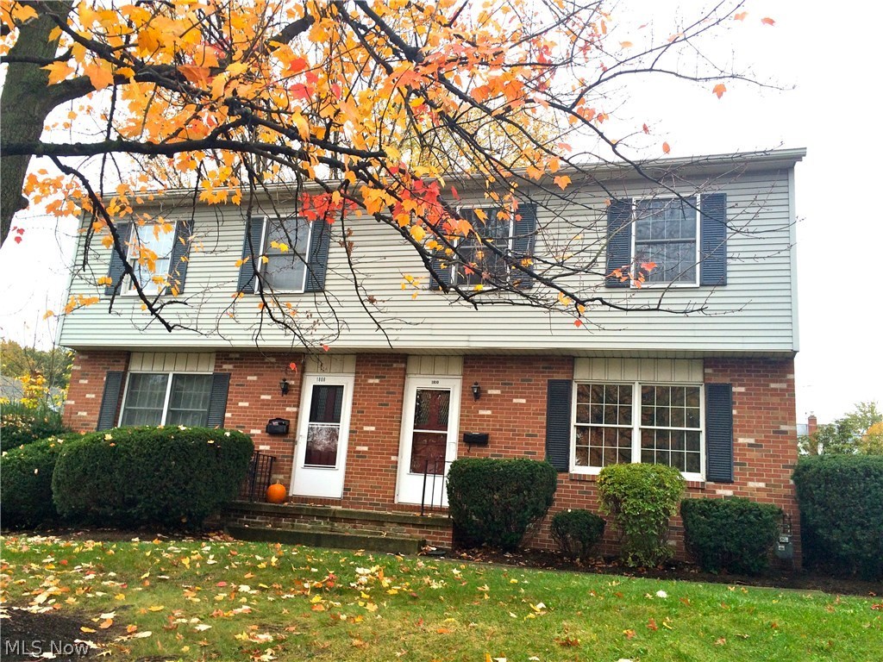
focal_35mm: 29
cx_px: 442
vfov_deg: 48.2
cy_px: 331
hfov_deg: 61.7
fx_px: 740
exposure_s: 1/120
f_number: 2.2
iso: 50
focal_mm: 4.15
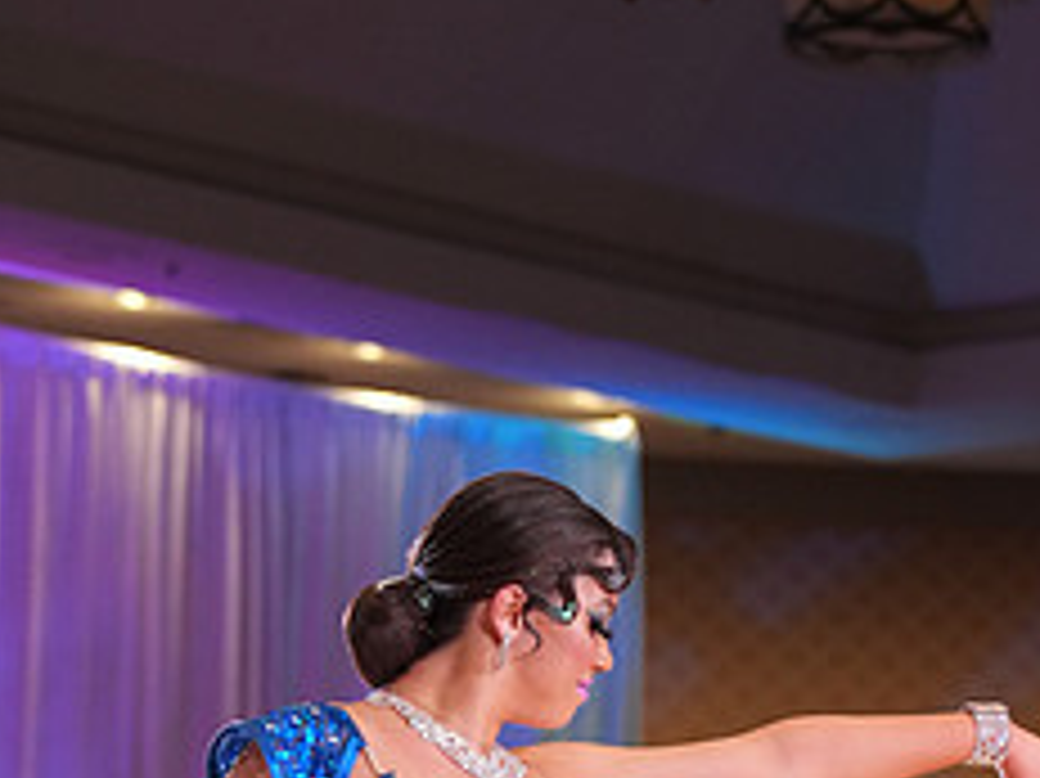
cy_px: 1183
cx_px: 583
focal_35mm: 246
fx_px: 7387
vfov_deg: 6.0
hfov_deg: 8.1
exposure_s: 1/400
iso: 2500
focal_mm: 102
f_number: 4
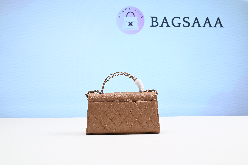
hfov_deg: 50.7
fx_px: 262
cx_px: 124
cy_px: 82
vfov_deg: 35.1
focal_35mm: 38
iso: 100
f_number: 16
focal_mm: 38
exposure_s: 1/2
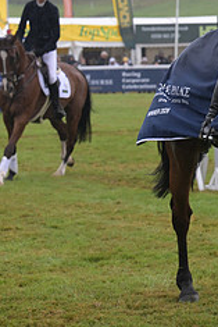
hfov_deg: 6.3
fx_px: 1950
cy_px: 95
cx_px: 392
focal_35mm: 215
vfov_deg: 9.6
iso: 800
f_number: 5.6
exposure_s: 1/800
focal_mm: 87
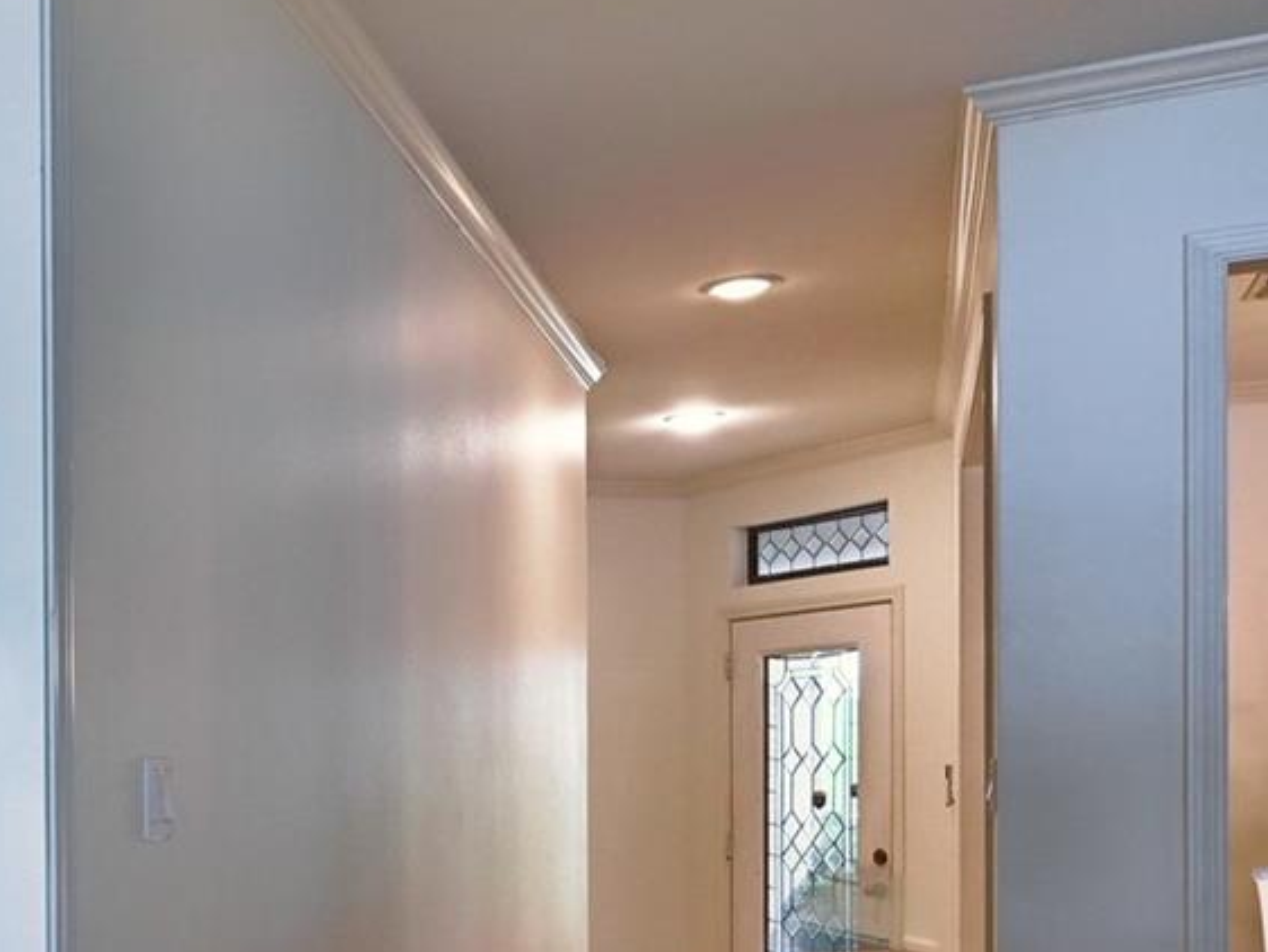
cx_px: -302
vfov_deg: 29.0
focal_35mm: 49
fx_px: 1796
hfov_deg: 31.6
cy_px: 778
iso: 400
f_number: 8
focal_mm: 14
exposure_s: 1/6
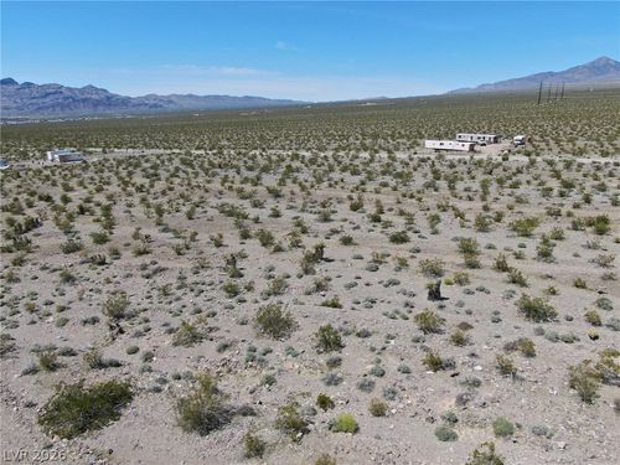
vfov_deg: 56.8
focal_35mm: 24
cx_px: 310
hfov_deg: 71.6
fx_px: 430
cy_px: 232
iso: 110
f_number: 2.8
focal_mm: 4.39
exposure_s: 1/1600
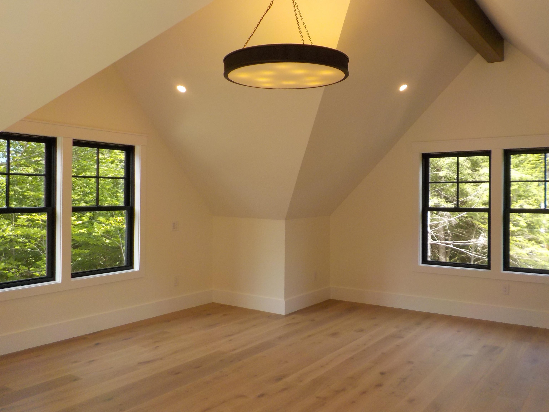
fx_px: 476
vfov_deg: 46.8
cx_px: 274
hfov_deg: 60.0
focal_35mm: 30
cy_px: 206
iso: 125
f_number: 3.3
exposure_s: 1/125
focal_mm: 4.1
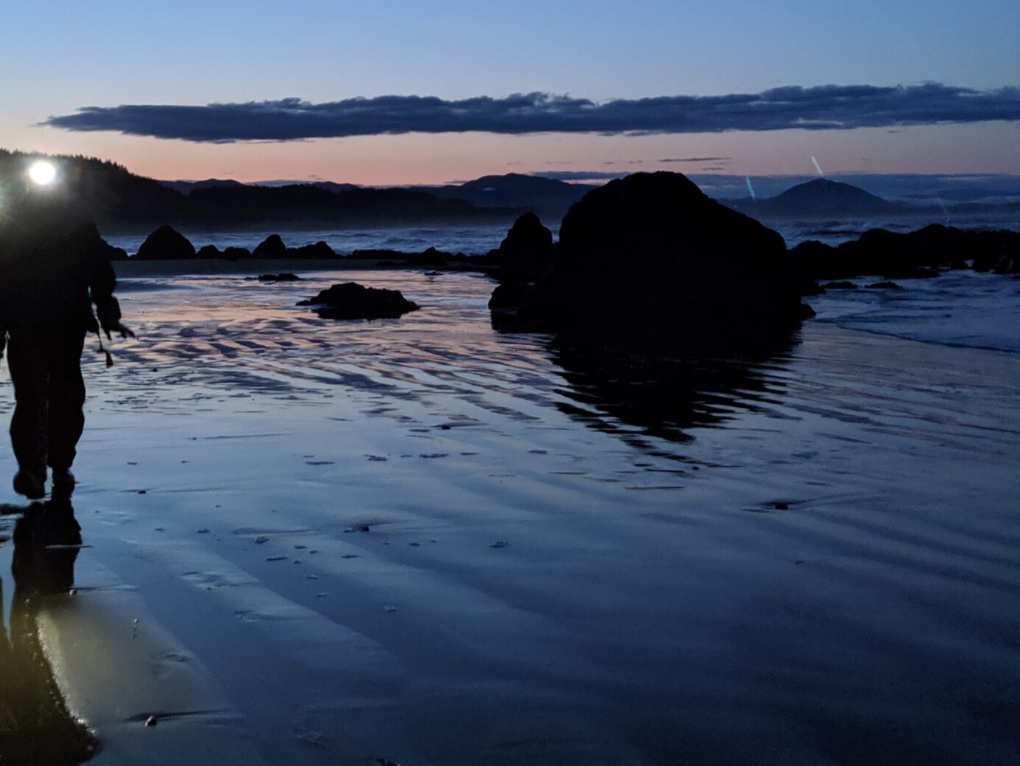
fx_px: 1474
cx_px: 401
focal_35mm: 50
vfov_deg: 28.8
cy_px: 222
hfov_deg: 38.0
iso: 558
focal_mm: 4.44
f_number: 1.8
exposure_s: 1/27.4
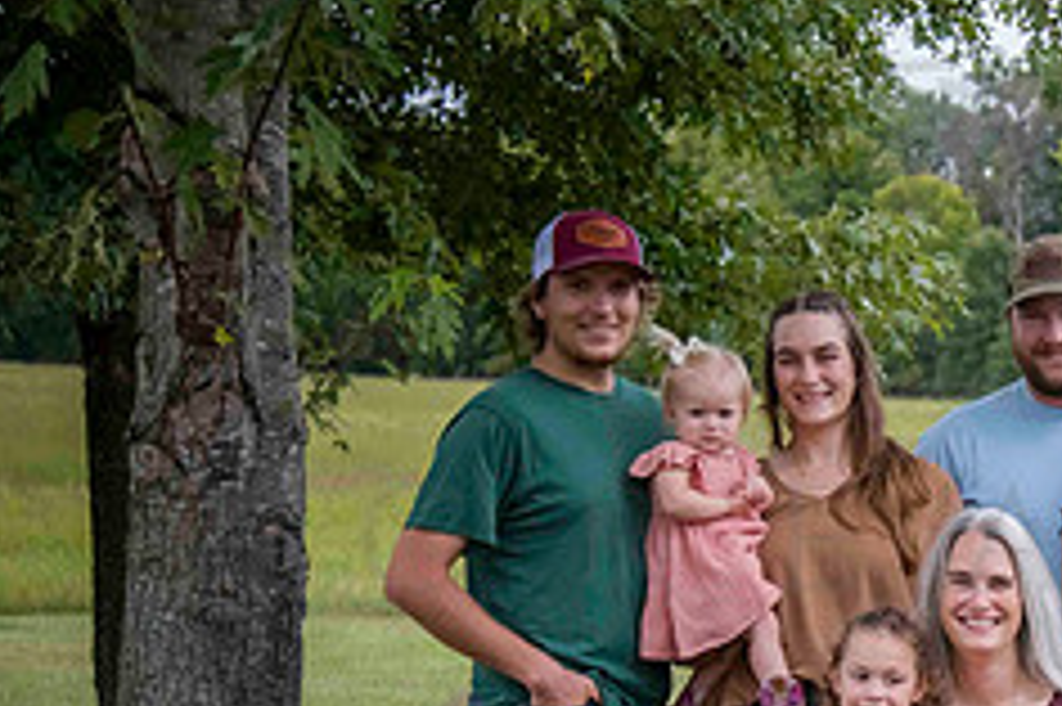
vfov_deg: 11.0
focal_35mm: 123
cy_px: 758
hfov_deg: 16.2
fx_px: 3626
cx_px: 1188
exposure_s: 1/640
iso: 400
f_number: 4.2
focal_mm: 50
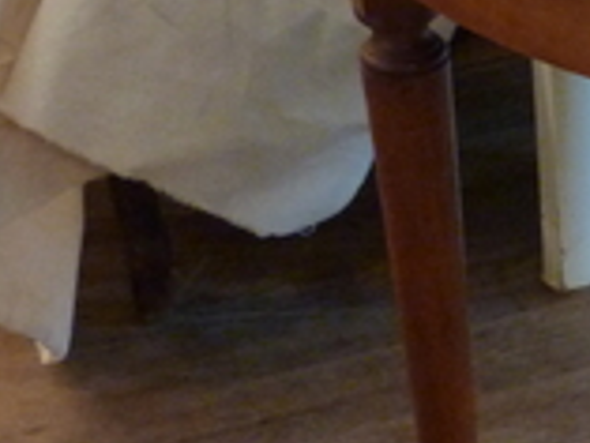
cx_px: 988
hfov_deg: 13.5
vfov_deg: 11.1
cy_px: 176
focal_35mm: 134
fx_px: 2286
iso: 400
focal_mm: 5.7
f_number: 3.5
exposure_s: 1/8
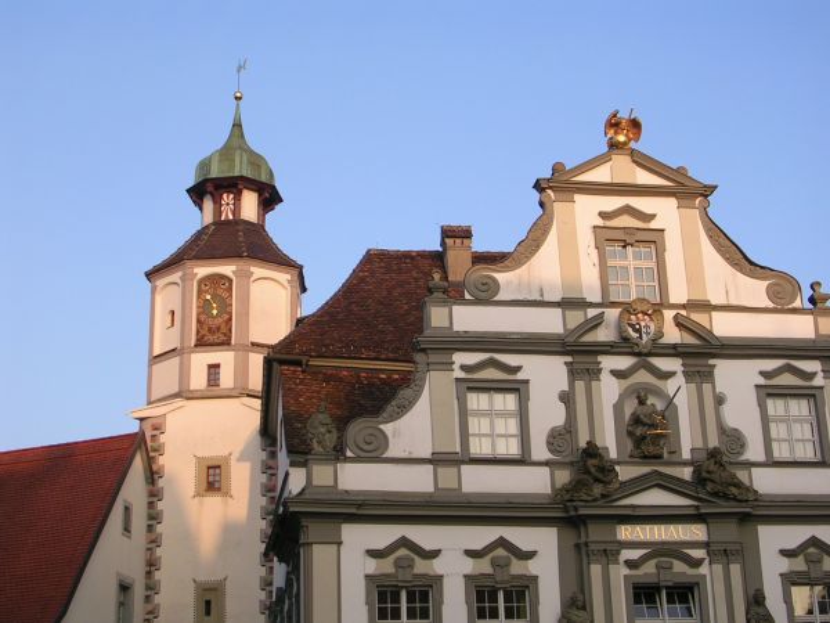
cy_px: 312
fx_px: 1439
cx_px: 415
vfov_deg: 24.4
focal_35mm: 60
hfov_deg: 32.2
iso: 50
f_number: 3.4
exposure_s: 1/219
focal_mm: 9.1
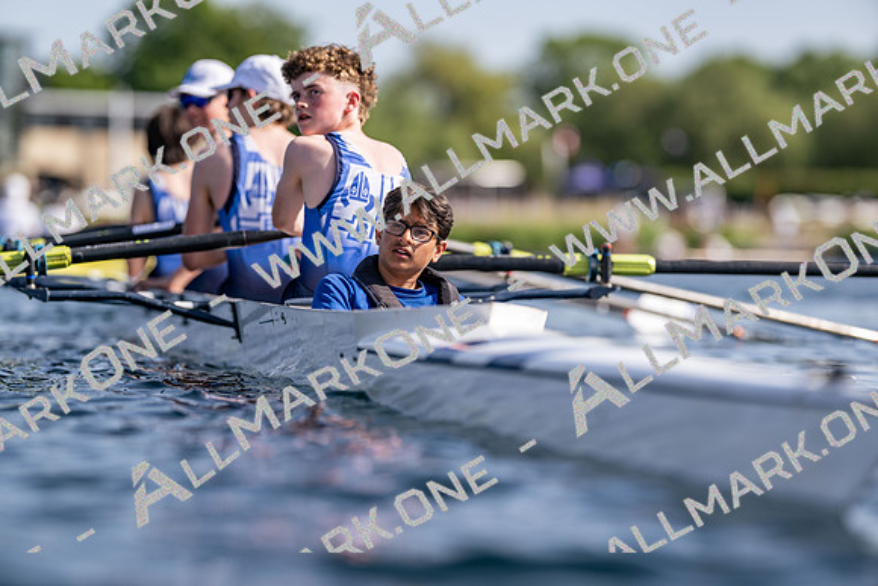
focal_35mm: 135
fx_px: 3293
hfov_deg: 15.2
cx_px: 439
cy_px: 293
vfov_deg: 10.2
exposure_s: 1/4000
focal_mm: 135
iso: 64
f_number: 1.8
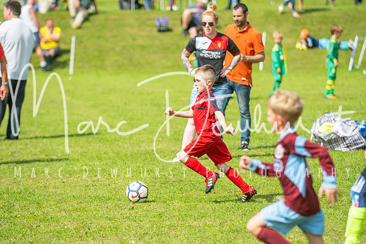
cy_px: 122
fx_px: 2288
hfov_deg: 9.1
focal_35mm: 225
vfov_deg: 6.1
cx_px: 183
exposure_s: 1/2500
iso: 250
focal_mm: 150
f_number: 3.2
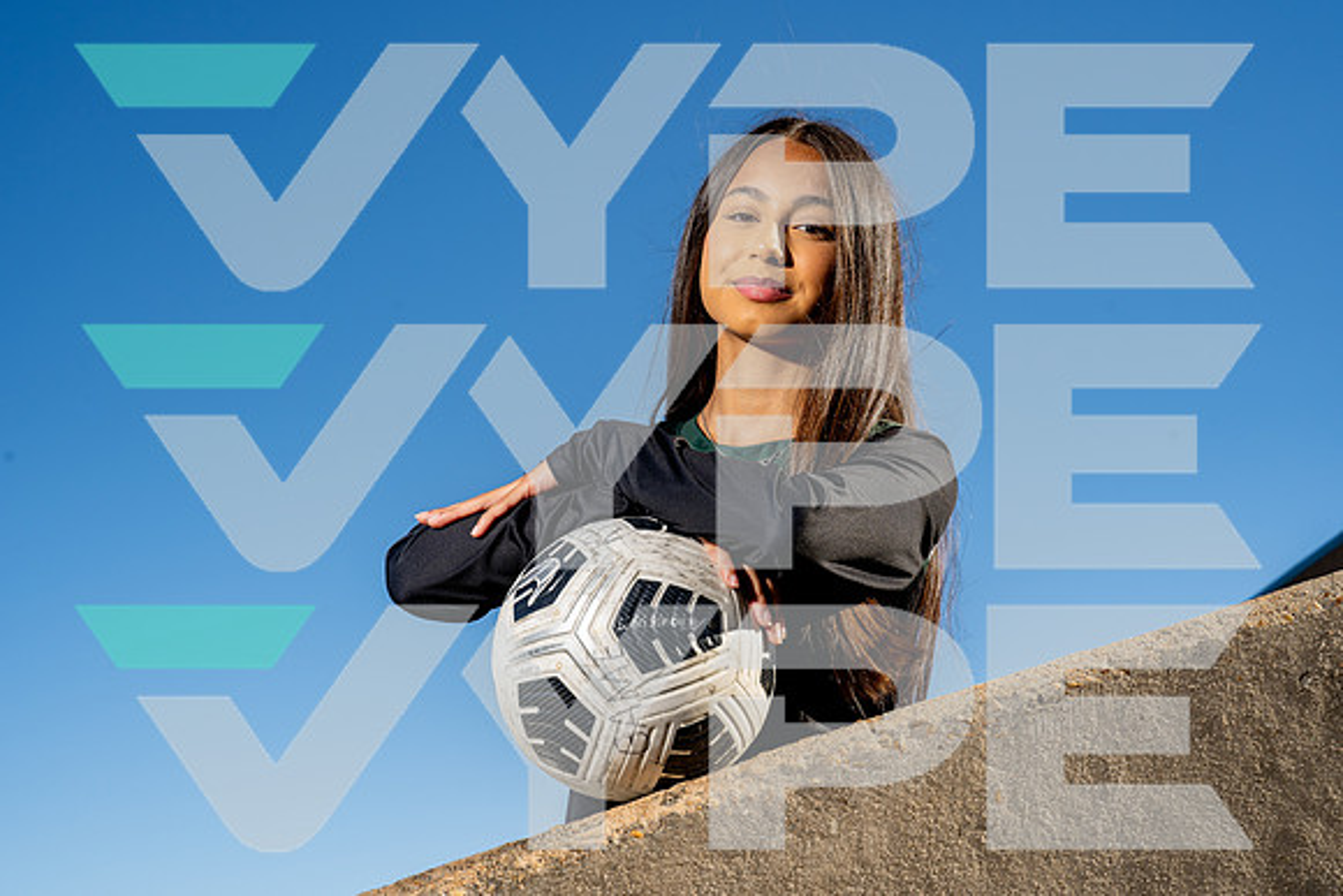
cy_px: 448
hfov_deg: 33.4
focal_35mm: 60
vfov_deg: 22.6
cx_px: 672
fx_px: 2239
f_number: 10
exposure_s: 1/250
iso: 100
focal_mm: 60
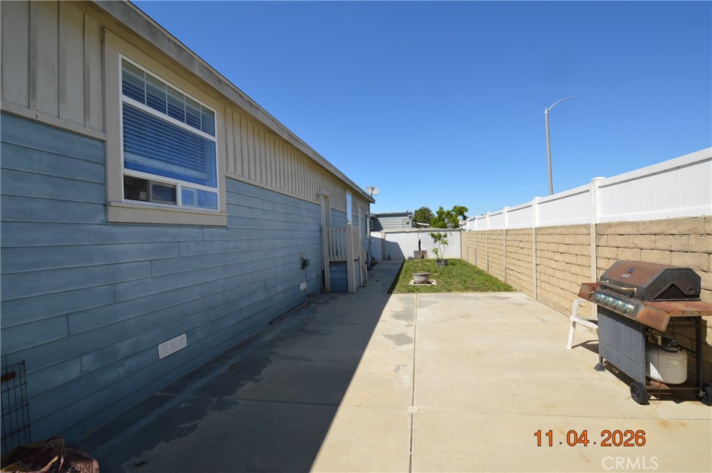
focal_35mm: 15
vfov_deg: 77.2
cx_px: 356
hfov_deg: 100.5
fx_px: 296
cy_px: 236
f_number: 9
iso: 100
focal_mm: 10
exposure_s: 1/200
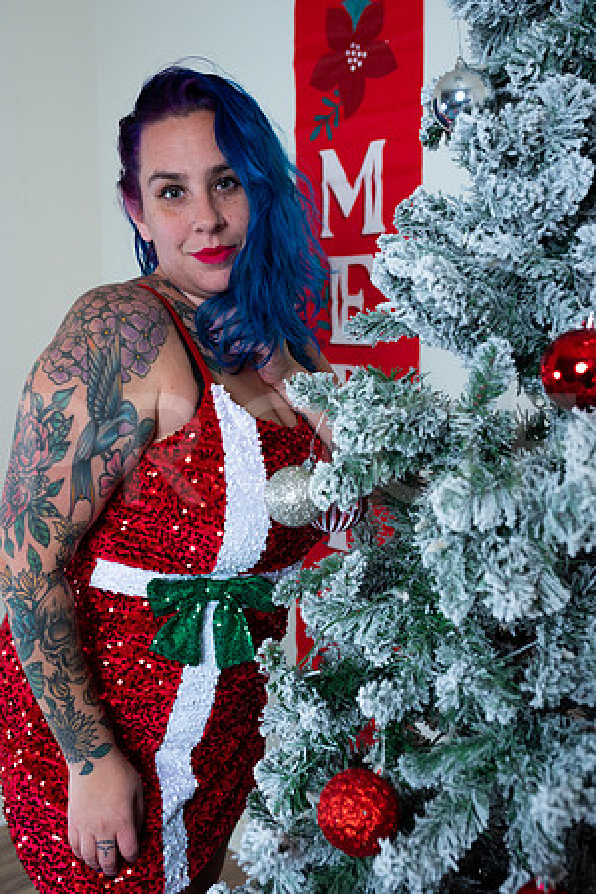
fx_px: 869
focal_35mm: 35
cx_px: 298
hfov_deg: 37.9
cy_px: 447
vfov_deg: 54.4
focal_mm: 35
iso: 400
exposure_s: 1/640
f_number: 5
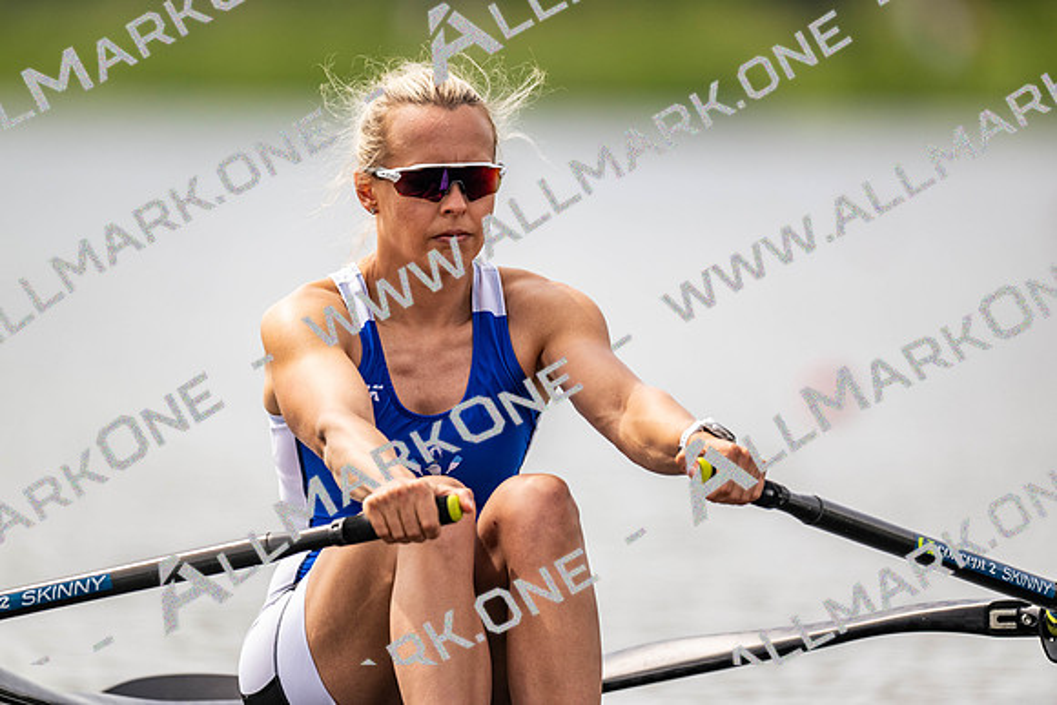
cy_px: 352
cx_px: 528
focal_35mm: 600
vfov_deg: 2.3
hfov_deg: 3.4
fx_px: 17620
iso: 450
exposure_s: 1/2500
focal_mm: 600
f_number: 4
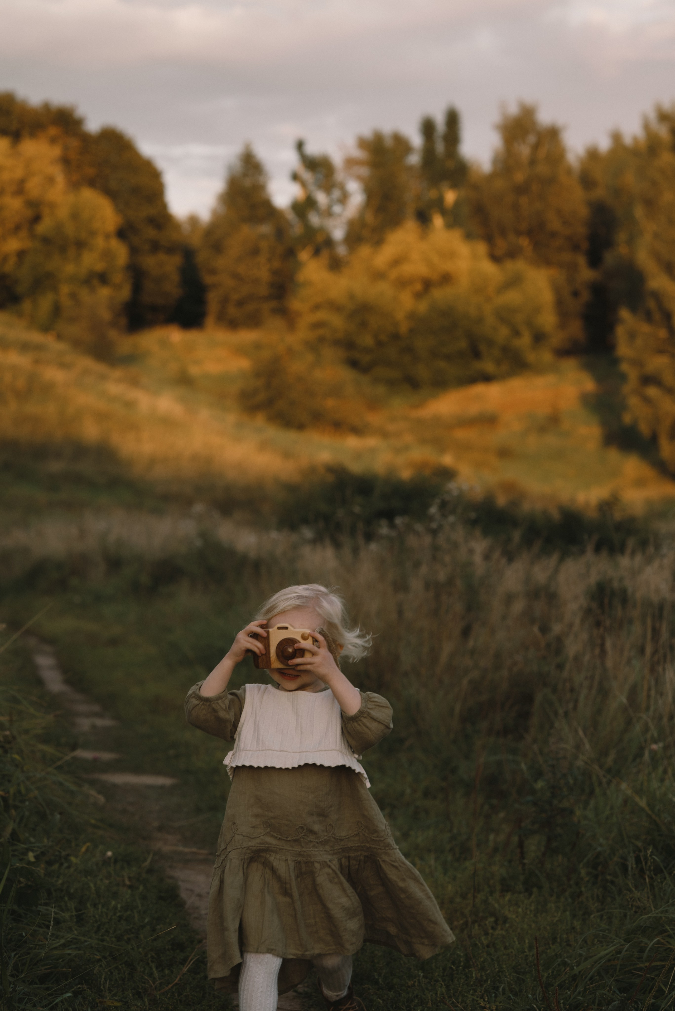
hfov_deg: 16.1
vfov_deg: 23.9
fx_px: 2388
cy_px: 506
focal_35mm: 85
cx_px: 338
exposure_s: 1/320
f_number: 4.5
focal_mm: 85
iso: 320
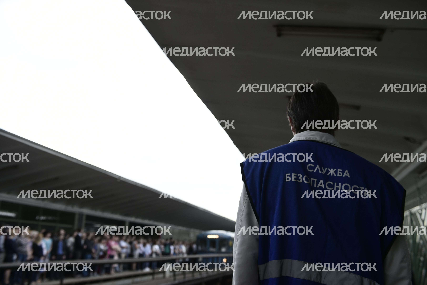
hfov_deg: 58.7
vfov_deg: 41.1
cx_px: 214
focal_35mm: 32
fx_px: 379
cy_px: 142
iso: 400
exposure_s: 1/1000
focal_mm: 32
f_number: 4
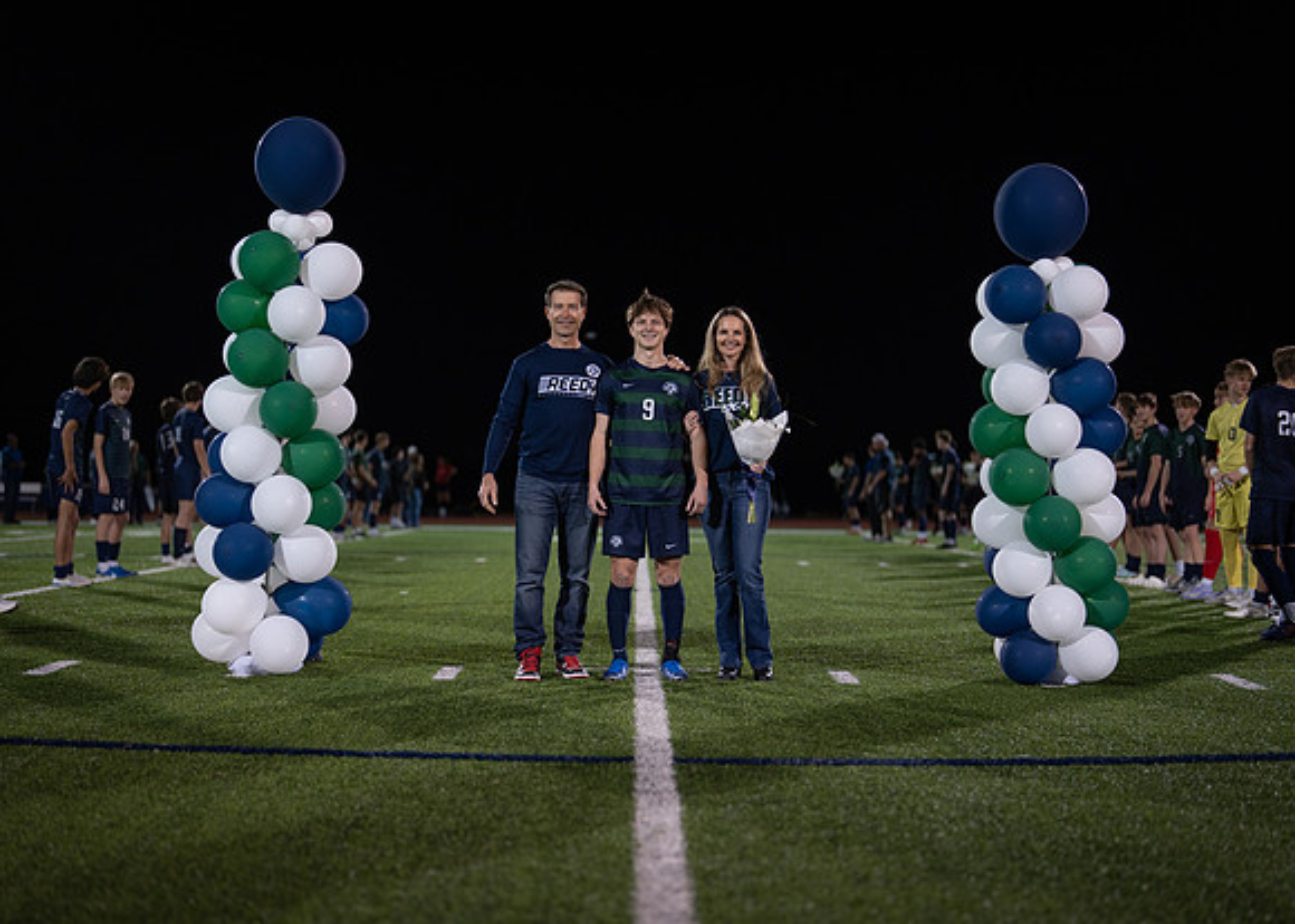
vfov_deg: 27.0
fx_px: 1926
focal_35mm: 52
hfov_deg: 37.2
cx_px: 648
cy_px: 462
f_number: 1.2
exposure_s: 1/500
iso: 250
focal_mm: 50
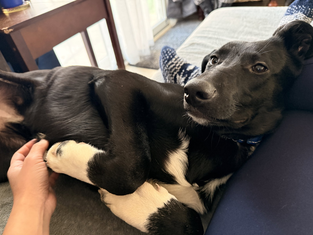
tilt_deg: -37.3
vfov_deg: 56.8
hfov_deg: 71.6
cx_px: 156
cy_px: 118
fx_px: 217
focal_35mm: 24
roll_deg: +10.0
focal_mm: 6.76
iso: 640
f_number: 1.78
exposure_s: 1/60
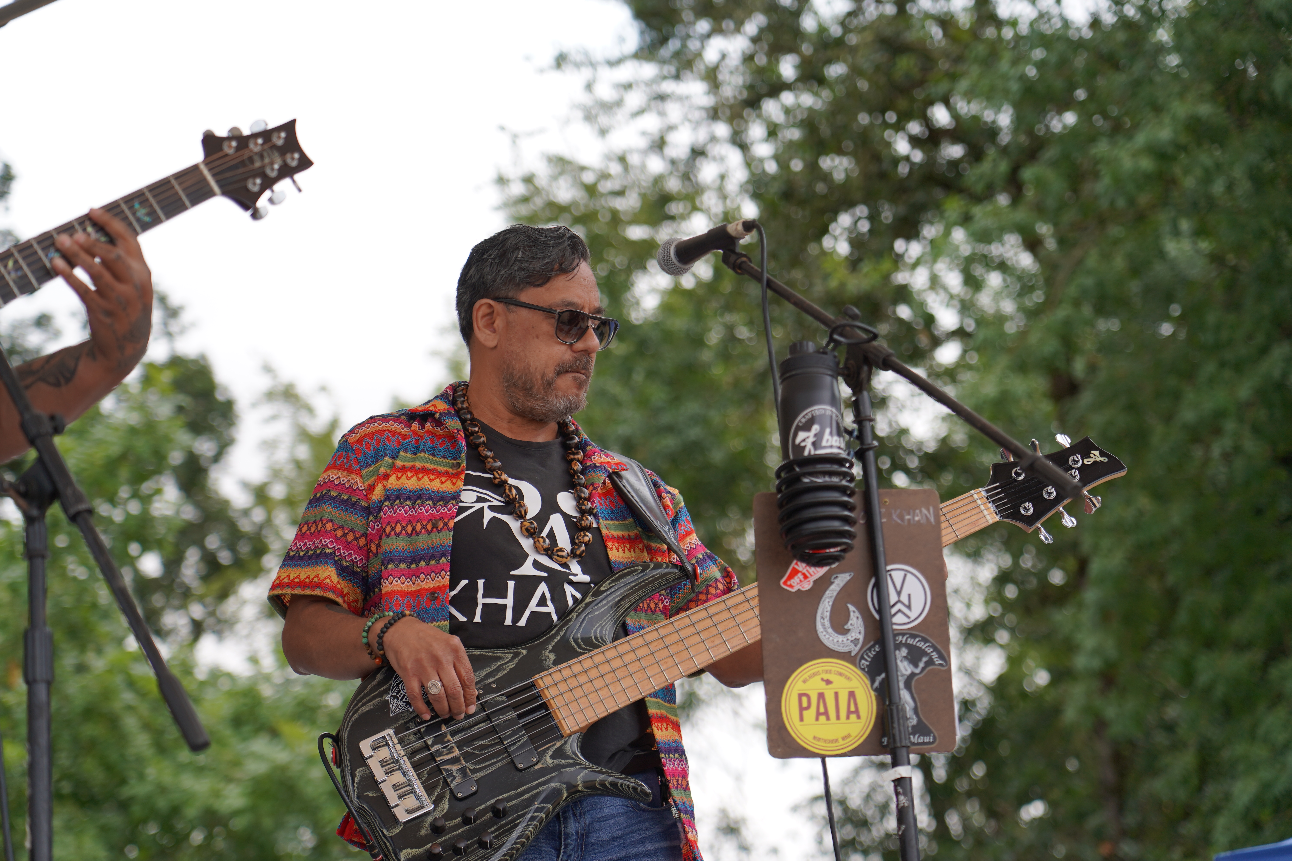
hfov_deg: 19.5
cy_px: 430
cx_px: 646
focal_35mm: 105
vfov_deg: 13.0
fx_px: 3768
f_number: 4.5
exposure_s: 1/320
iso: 100
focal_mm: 105
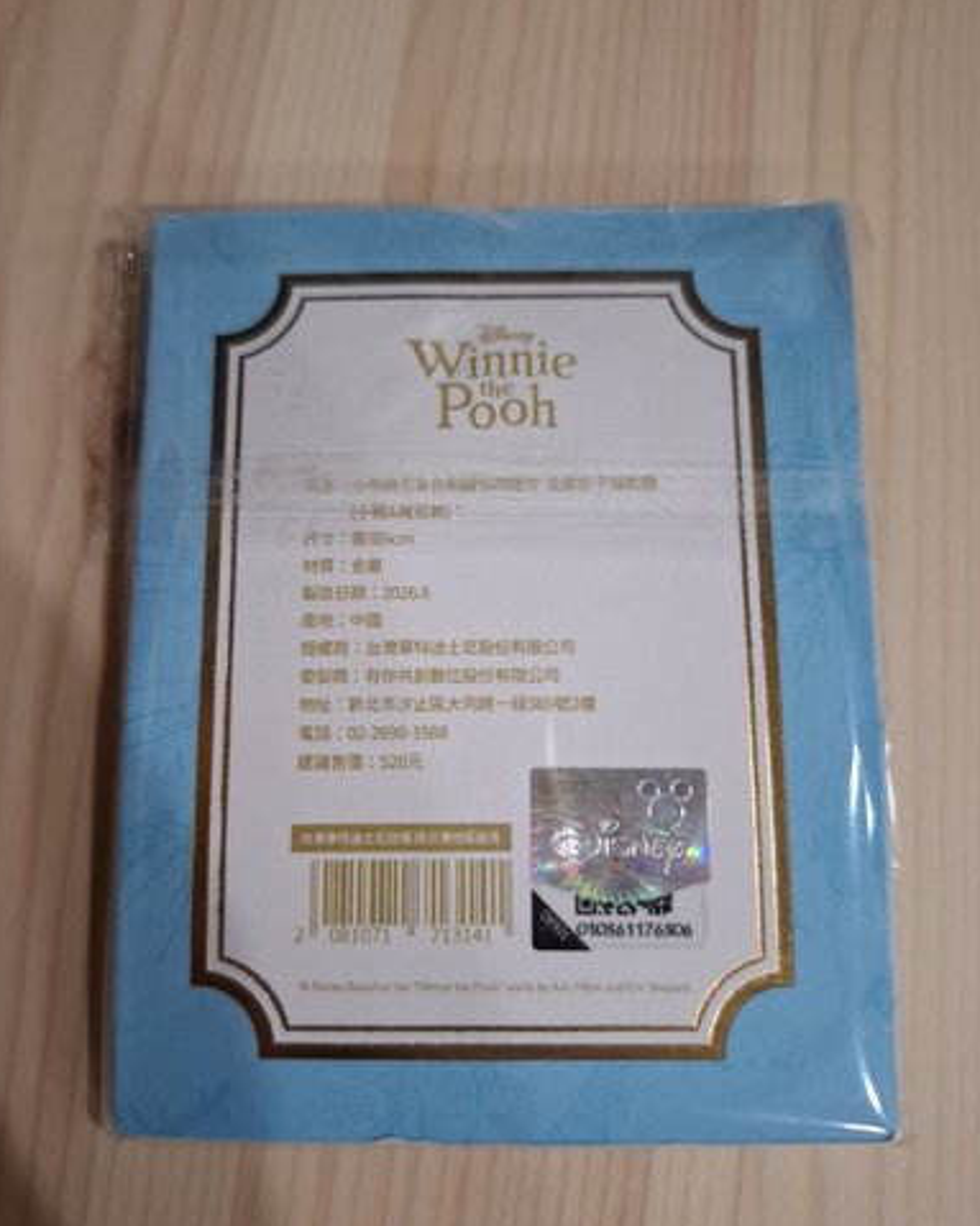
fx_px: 907
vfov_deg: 68.1
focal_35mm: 25
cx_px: 476
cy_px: 628
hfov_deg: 56.8
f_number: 1.8
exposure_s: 1/40
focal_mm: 5.54
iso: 250
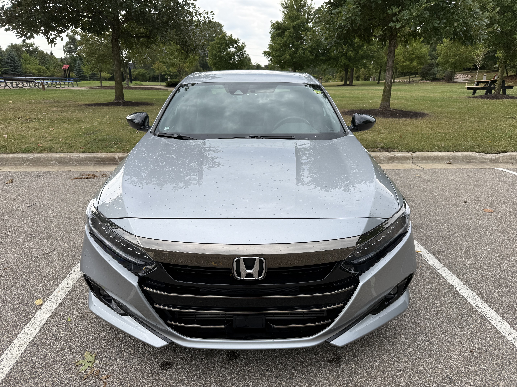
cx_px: 258
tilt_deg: -17.5
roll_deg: -1.6
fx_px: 358
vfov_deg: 56.8
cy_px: 194
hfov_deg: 71.6
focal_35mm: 24
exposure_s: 1/955
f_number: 1.78
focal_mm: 6.76
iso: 80
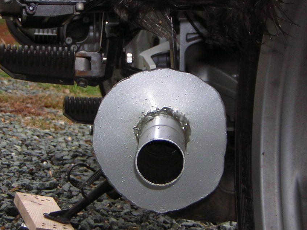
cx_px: 168
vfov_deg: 14.4
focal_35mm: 103
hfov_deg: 19.1
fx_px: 914
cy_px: 112
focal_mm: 11.1
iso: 50
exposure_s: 1/60.1
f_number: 4.1
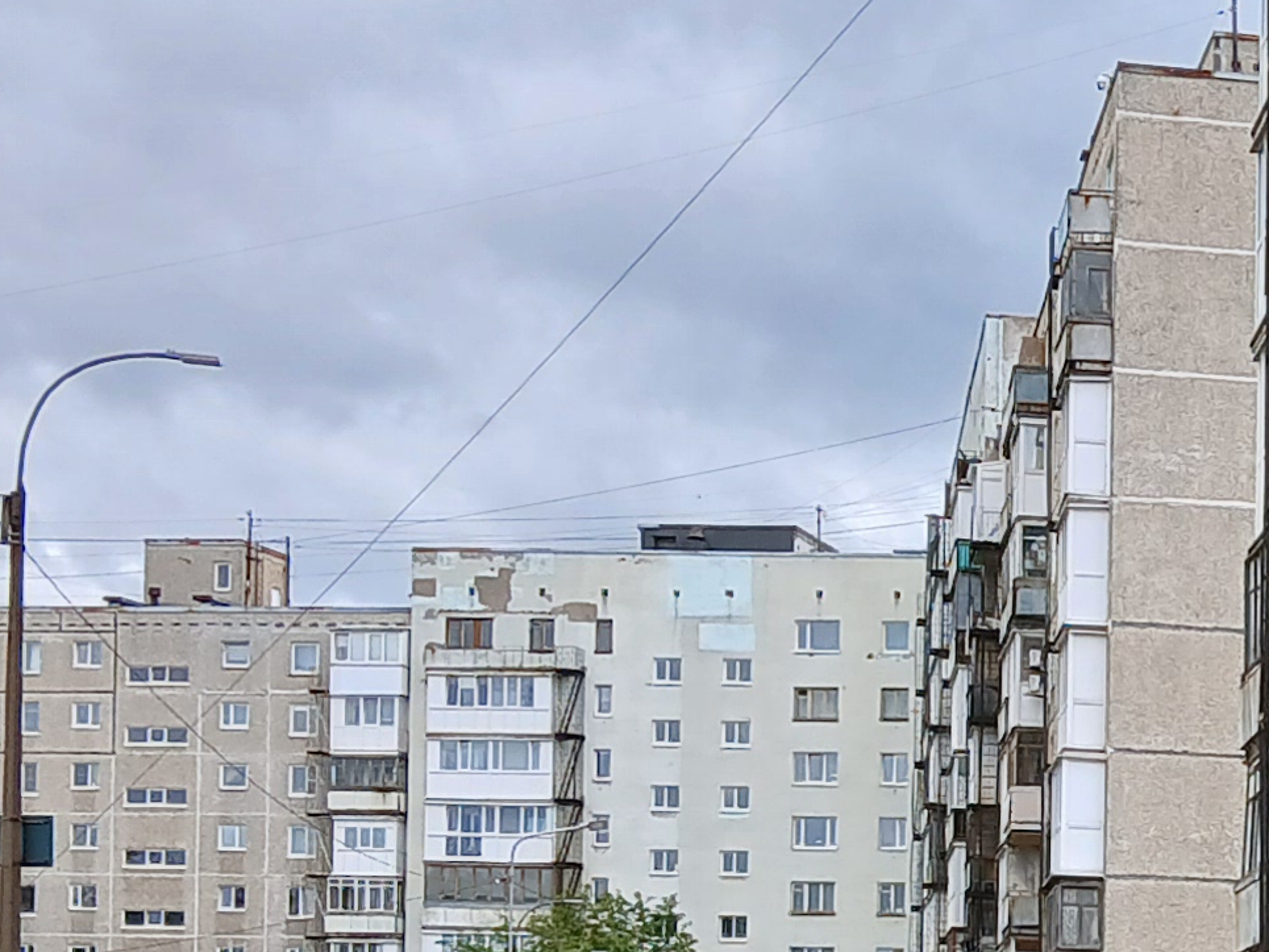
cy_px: 1238
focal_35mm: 110
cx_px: 1701
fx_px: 4033
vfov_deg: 13.0
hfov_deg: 16.8
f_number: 1.8
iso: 20
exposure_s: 1/202
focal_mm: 3.98
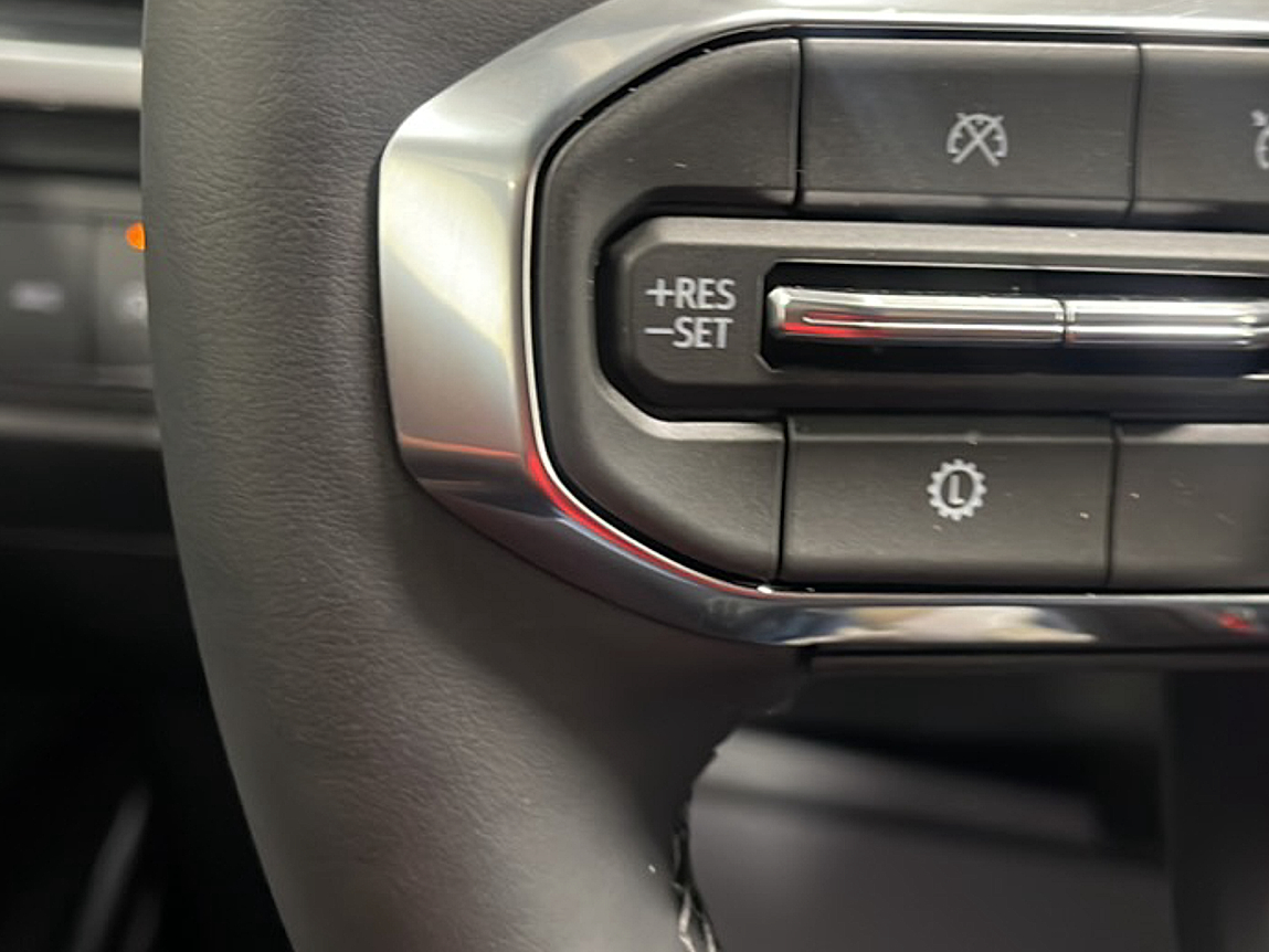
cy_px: 348
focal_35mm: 39
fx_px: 1430
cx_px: 874
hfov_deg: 46.9
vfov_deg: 36.6
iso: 500
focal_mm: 5.1
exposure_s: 1/40
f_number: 1.6
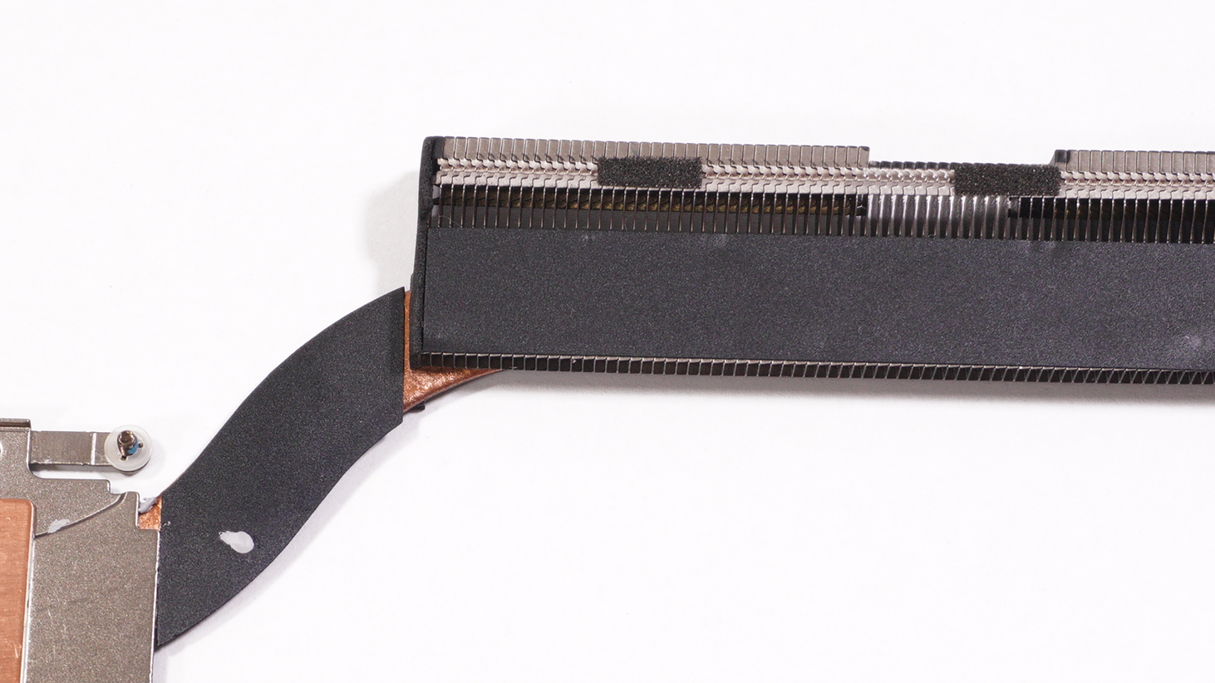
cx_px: 403
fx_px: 3643
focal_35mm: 113
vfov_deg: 10.7
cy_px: 549
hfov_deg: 18.9
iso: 800
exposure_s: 1/100
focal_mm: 35
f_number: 6.3
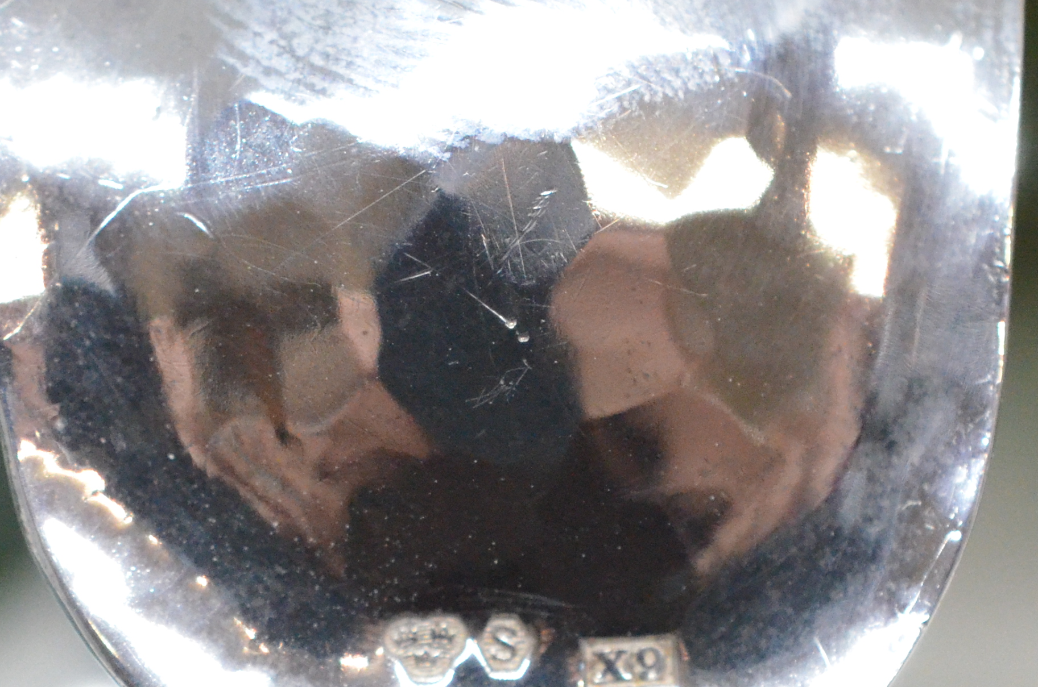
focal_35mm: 162
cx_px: 473
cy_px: 650
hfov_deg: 12.7
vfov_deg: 8.4
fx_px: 4662
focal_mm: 40
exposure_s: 1/1000
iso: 4000
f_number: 6.3
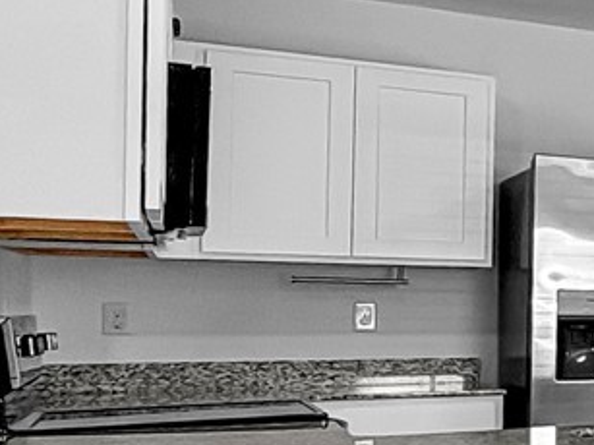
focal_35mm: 73
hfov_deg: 14.4
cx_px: 1484
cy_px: 275
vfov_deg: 20.1
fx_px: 1252
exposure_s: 1/120
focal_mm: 2.22
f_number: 2.2
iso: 64
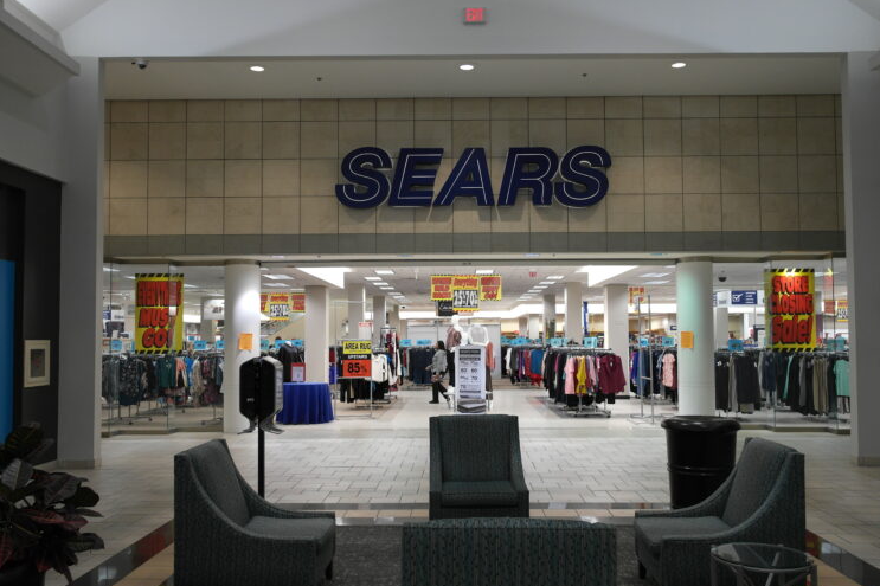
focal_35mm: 31
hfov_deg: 60.3
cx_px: 454
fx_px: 758
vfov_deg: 42.3
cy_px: 301
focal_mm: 20
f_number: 3.5
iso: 400
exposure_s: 1/50
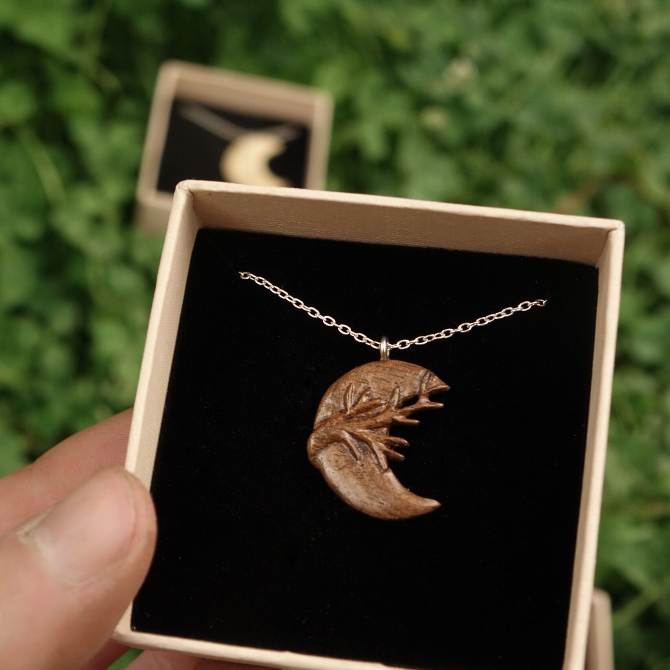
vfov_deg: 26.7
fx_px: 1401
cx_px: 336
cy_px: 445
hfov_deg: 26.9
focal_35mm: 64
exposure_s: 1/1000
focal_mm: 18.21
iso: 500
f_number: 3.5
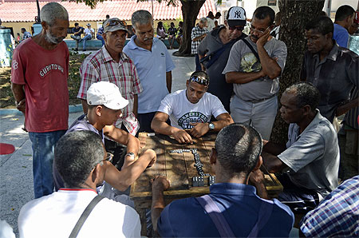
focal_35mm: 30
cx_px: 180
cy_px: 119
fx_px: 299
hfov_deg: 62.0
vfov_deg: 43.4
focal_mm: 20
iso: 200
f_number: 4
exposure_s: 1/100
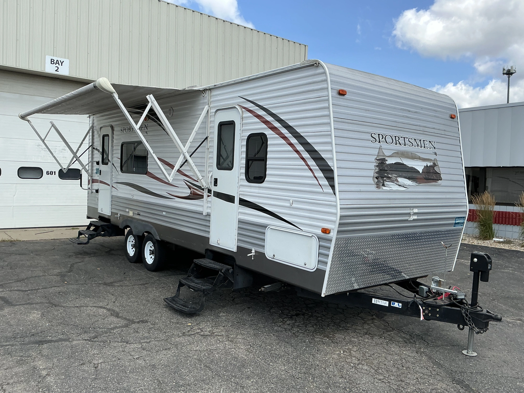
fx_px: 424
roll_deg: -2.0
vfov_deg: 49.7
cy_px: 196
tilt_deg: +0.1
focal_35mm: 28
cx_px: 262
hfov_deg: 63.4
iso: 25
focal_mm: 3
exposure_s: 1/1577
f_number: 1.8
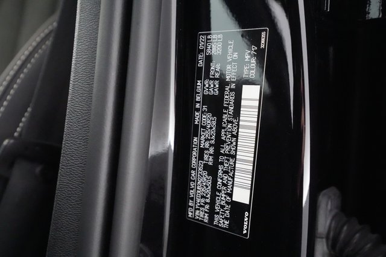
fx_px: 300
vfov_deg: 46.4
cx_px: 193
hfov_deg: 65.5
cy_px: 128
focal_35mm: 28
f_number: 5.6
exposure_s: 1/100
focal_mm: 28
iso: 32000
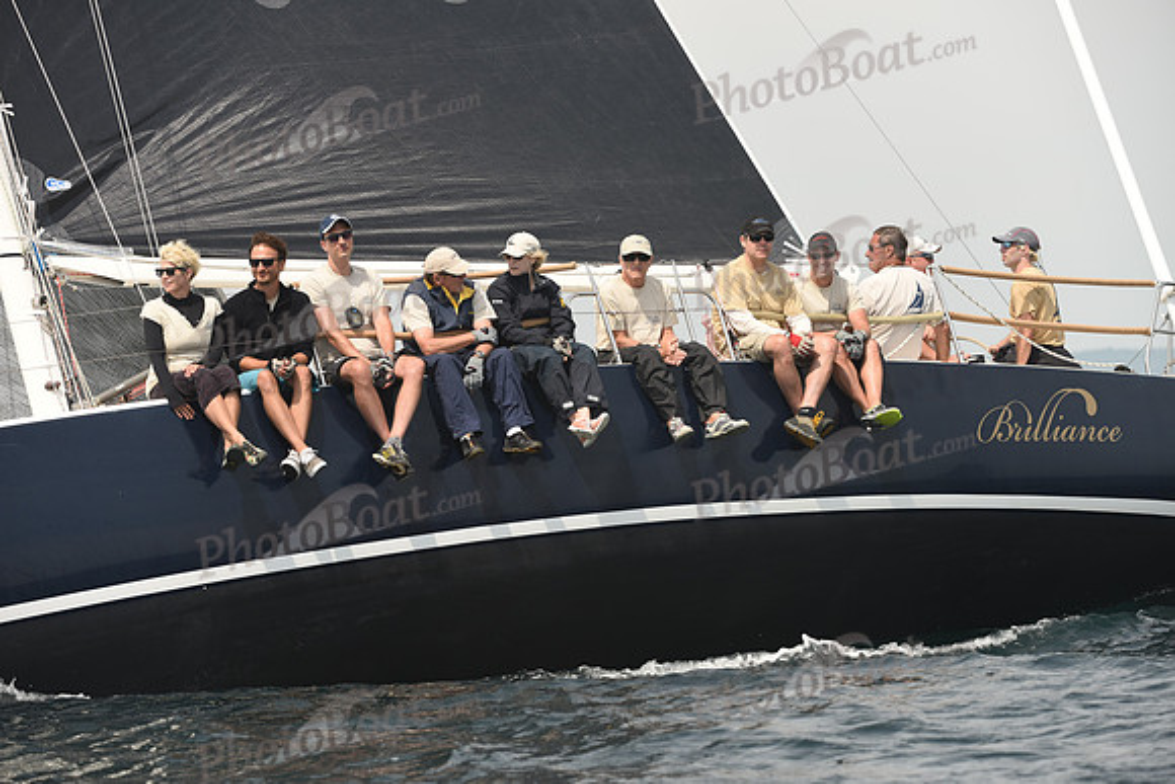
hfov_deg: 9.4
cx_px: 588
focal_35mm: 220
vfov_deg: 6.2
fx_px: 7182
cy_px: 392
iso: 250
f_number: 5.6
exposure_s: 1/800
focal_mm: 220
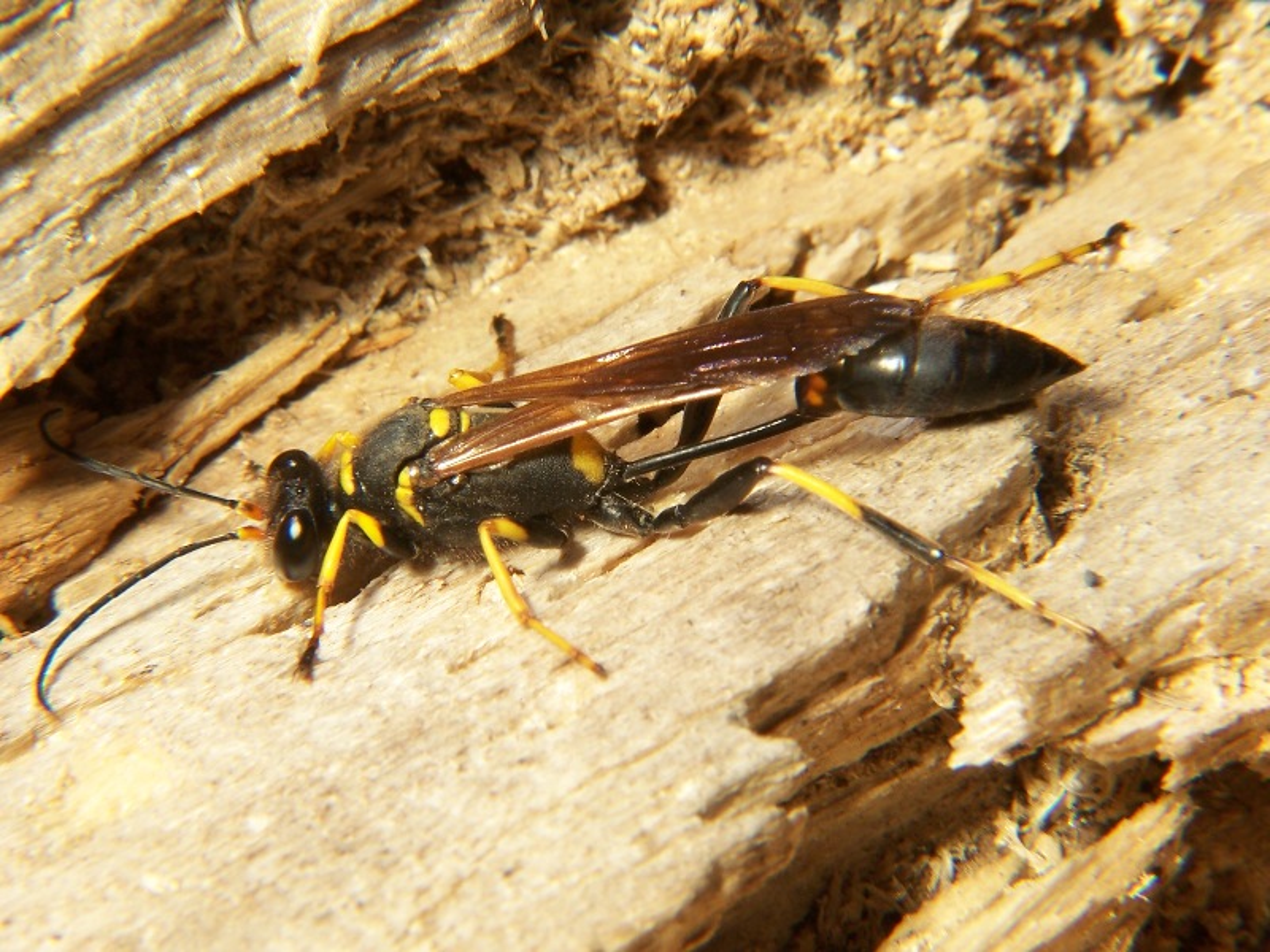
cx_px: 635
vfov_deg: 14.1
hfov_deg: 18.7
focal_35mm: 105
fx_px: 3852
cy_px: 476
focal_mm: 17.5
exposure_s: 1/500
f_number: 8
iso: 80
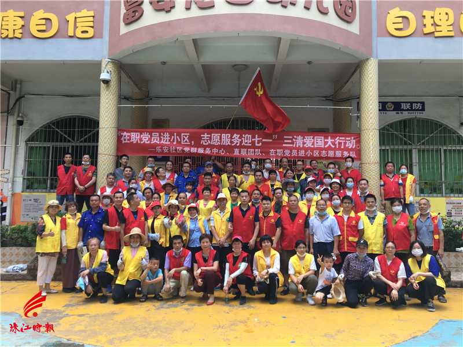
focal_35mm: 29
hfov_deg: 61.7
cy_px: 174
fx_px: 388
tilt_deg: +7.2
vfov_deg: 48.2
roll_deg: -0.7
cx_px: 232
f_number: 2.2
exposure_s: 1/101
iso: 25
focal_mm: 4.15
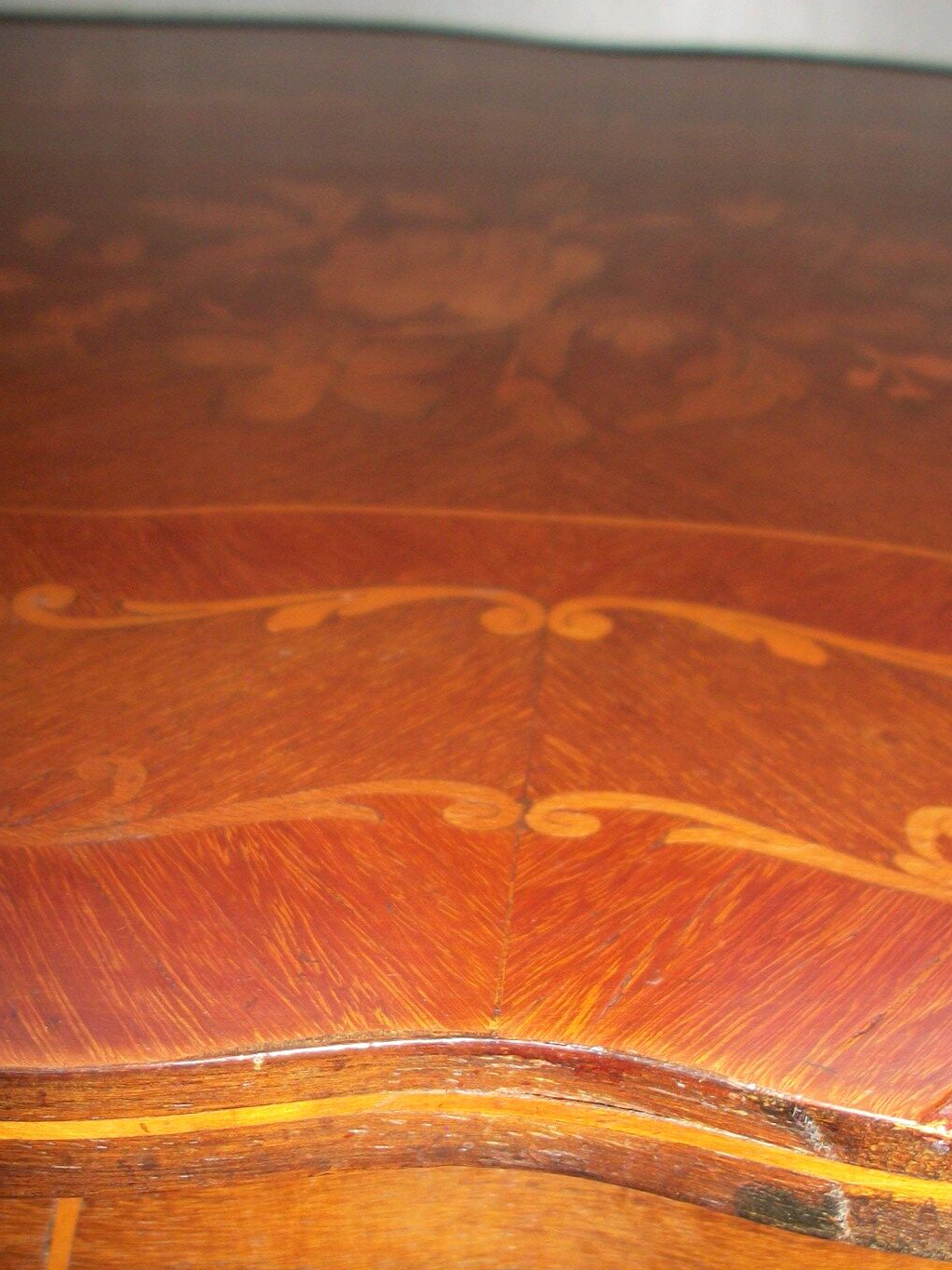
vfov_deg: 39.6
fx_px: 1760
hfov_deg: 30.2
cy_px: 726
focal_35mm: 48
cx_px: 582
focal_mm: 5.7
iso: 80
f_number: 2.9
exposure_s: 1/30
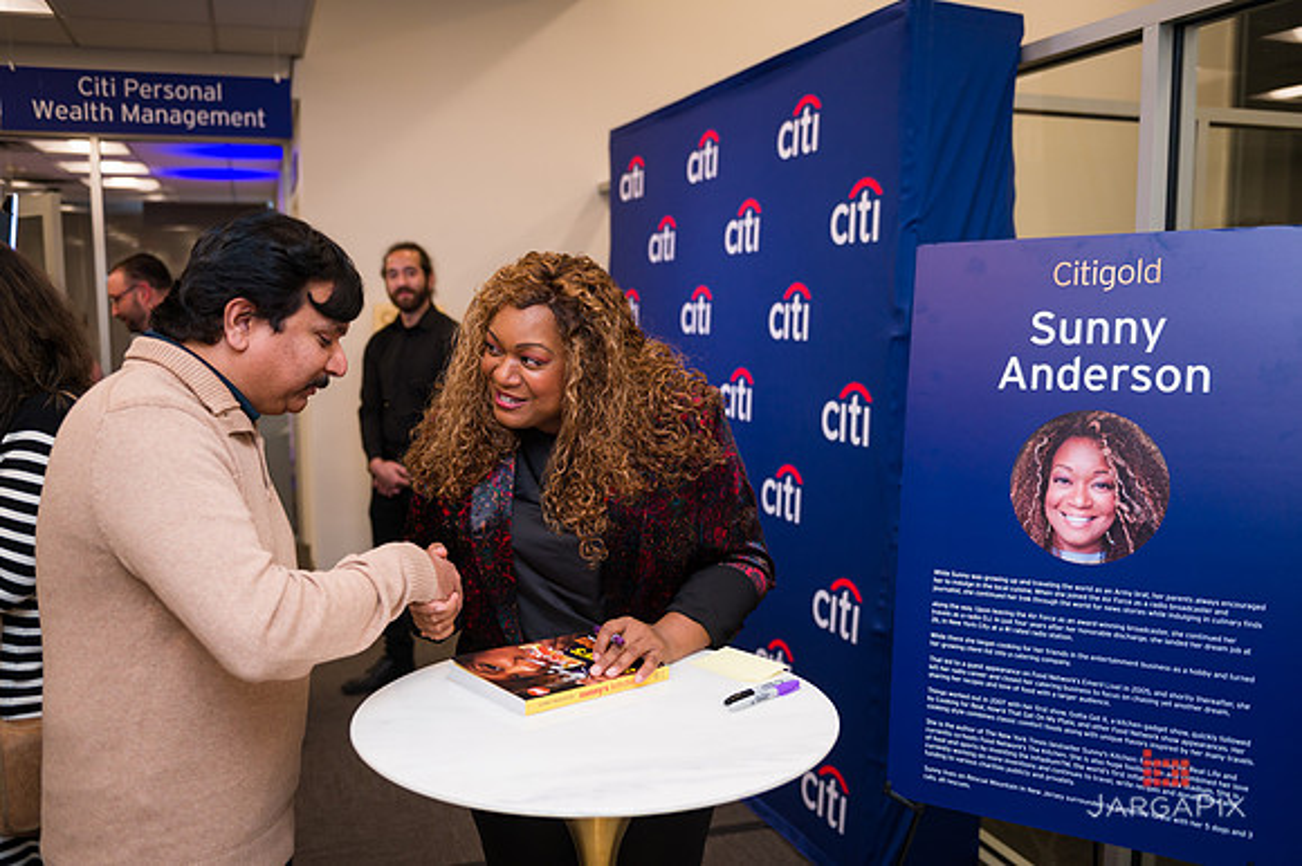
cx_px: 651
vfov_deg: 41.1
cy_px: 433
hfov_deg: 58.7
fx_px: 1157
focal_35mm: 32
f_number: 3.2
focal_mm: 32
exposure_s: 1/200
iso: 400
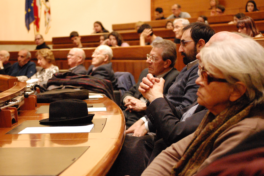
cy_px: 88
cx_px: 132
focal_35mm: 82
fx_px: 604
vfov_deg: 16.5
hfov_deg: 24.6
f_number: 4
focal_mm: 55
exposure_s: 1/40
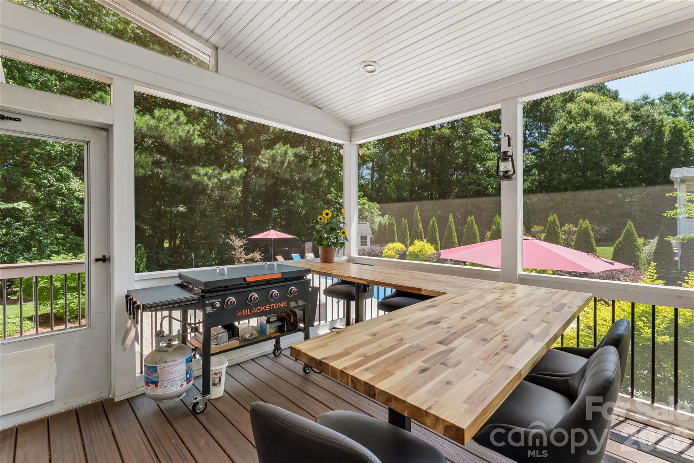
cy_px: 232
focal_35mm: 16
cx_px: 347
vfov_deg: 73.4
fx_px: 310
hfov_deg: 96.4
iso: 400
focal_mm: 16.1
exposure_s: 1/50
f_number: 13
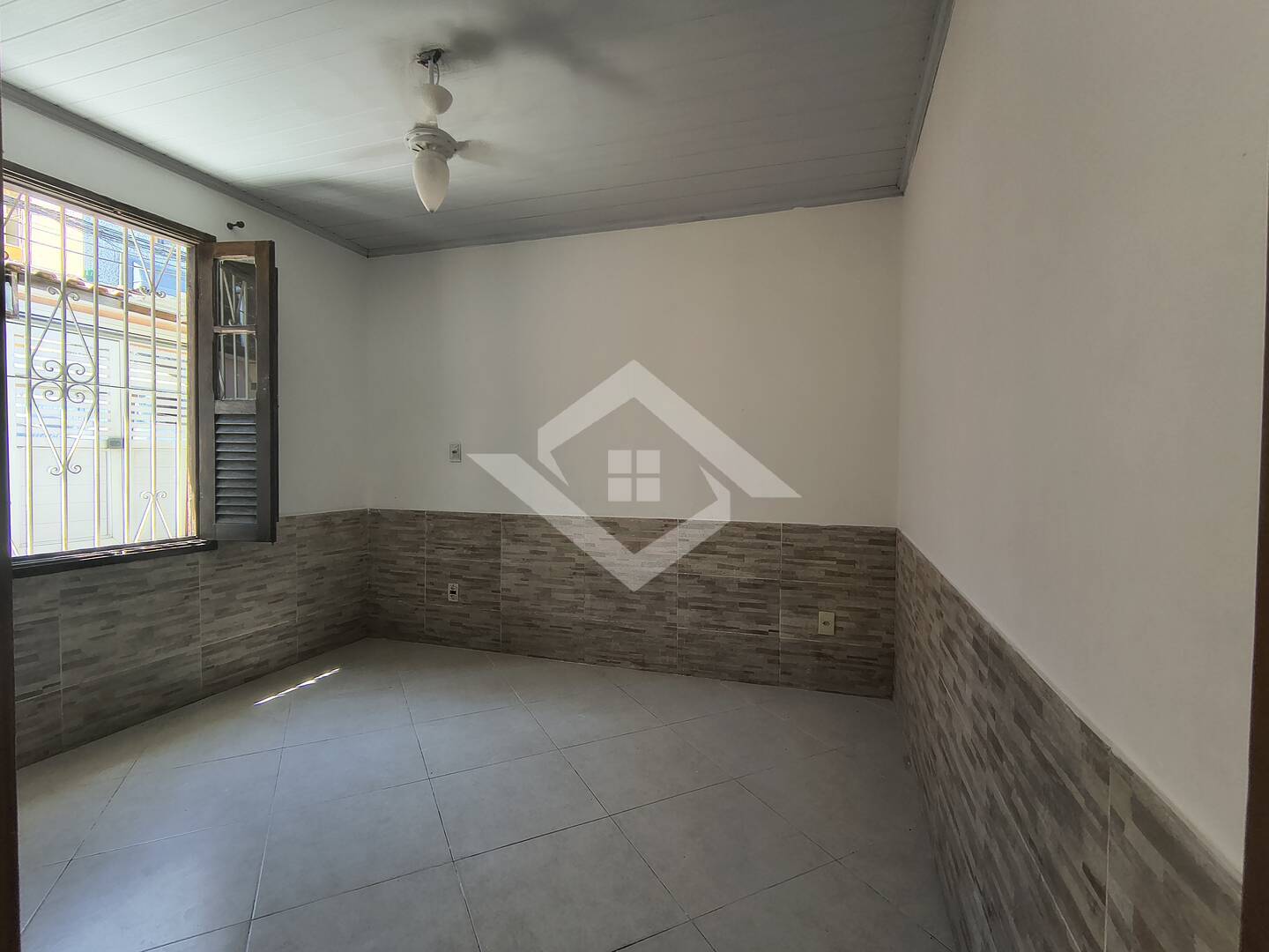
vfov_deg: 94.5
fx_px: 440
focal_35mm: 12
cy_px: 476
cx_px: 634
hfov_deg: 110.5
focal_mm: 2.13
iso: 141
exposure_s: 1/120
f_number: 2.2
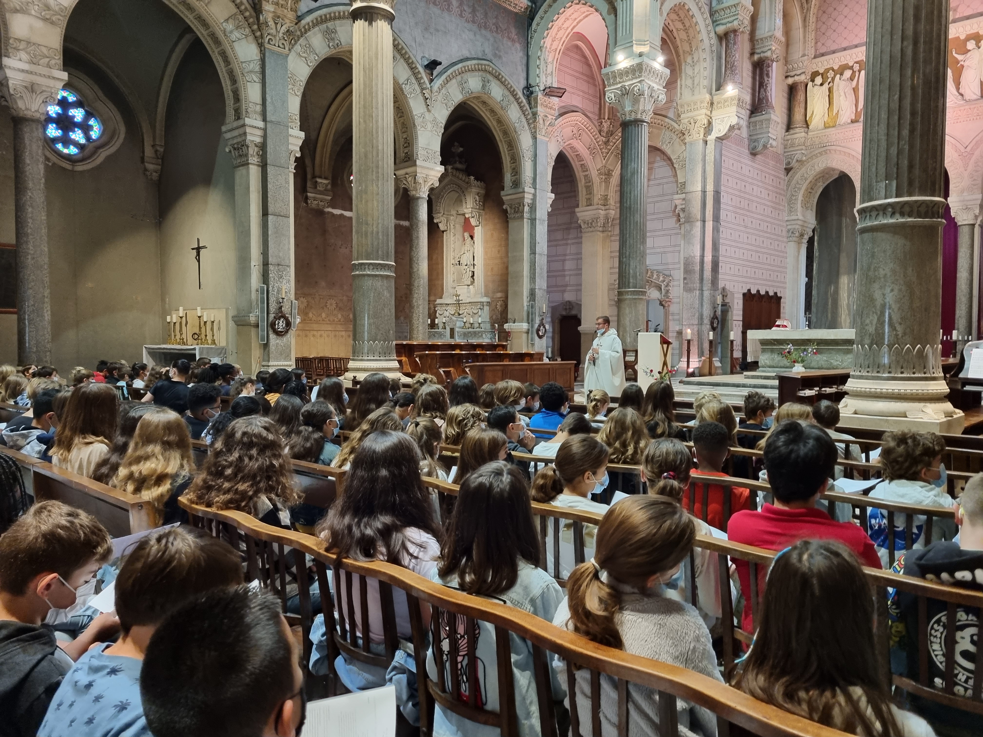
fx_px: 738
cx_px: 492
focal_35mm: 26
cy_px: 368
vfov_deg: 53.1
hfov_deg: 67.3
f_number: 1.8
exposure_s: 1/25
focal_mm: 5.4
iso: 640
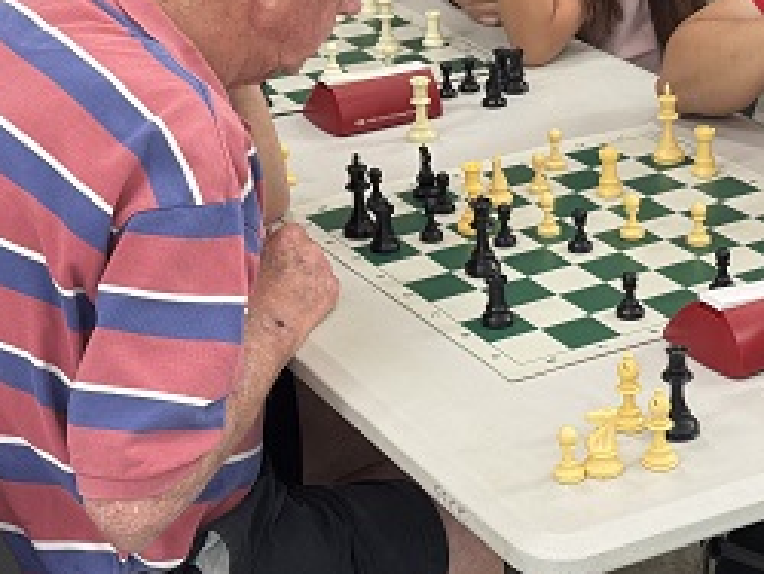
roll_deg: +2.0
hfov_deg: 21.3
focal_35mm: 92
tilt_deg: -19.6
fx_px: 2032
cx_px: 452
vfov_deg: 16.0
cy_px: 144
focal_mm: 6.76
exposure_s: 1/100
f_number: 1.78
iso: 125
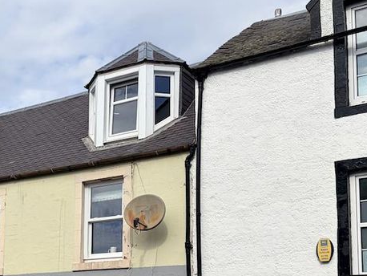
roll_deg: -1.8
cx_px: -6
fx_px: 668
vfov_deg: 22.7
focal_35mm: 63
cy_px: 256
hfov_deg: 28.7
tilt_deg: +7.7
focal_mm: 5.96
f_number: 1.6
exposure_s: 1/4065
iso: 50
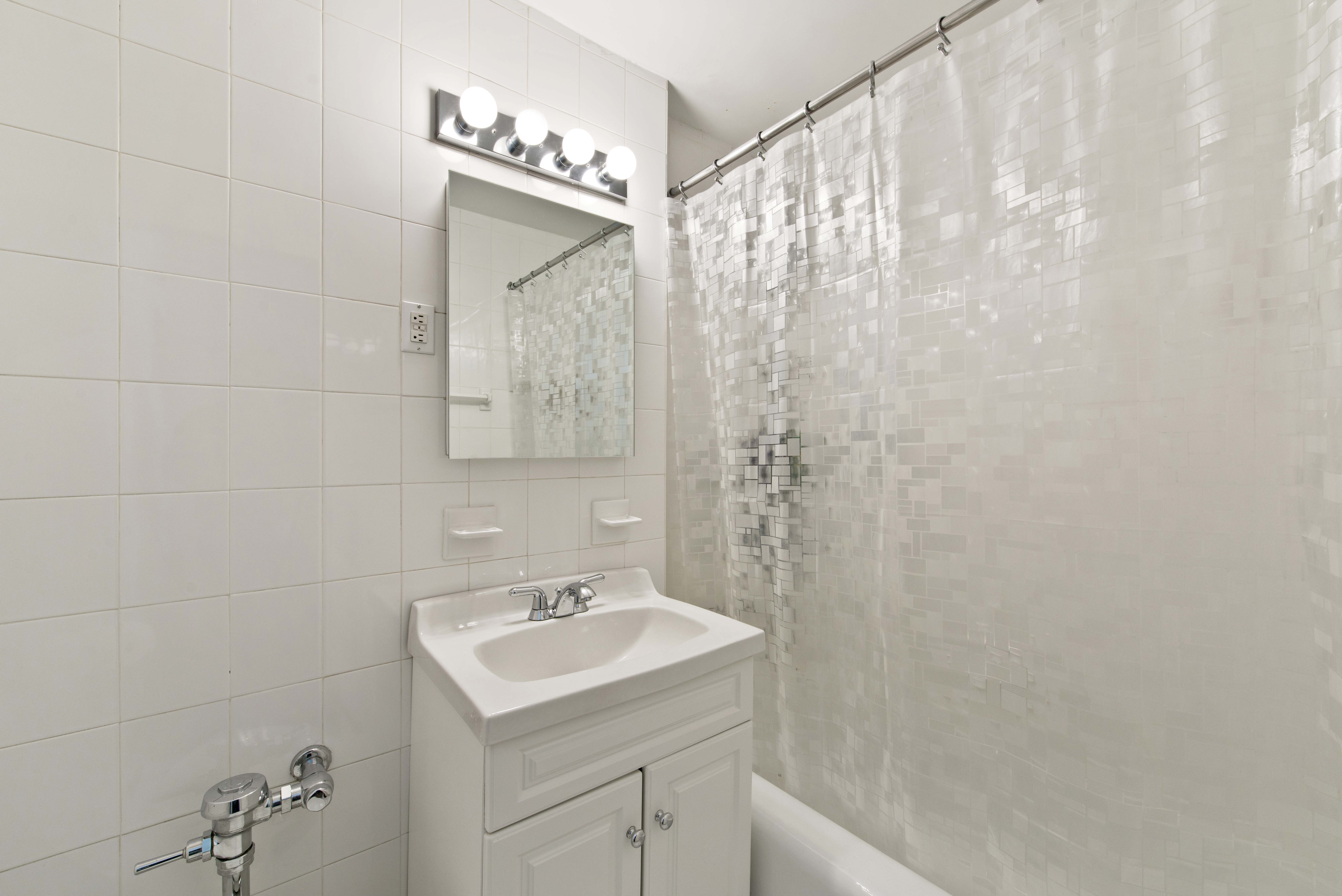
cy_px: 448
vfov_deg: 81.2
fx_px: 522
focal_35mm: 14
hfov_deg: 104.2
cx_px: 671
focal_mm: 14
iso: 100
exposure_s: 1/10
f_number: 9
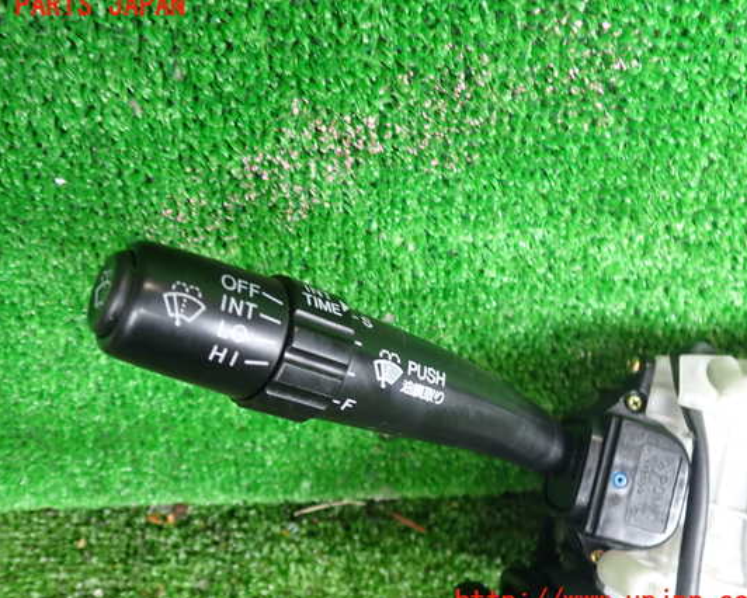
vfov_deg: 44.6
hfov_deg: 54.2
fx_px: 730
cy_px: 305
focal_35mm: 33
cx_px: 351
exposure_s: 1/50
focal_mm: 5.4
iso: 200
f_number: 2.3
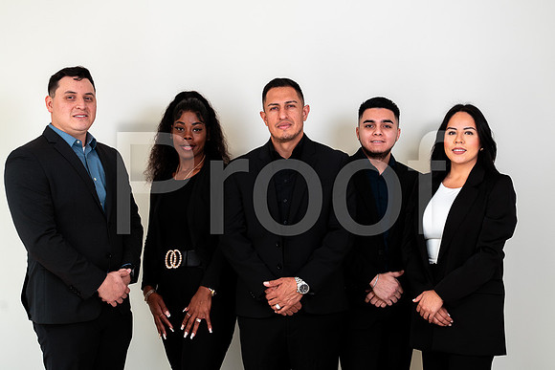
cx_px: 278
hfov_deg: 31.9
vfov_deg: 21.6
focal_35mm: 63
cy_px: 185
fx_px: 971
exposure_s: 1/160
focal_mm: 63
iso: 200
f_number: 5.6
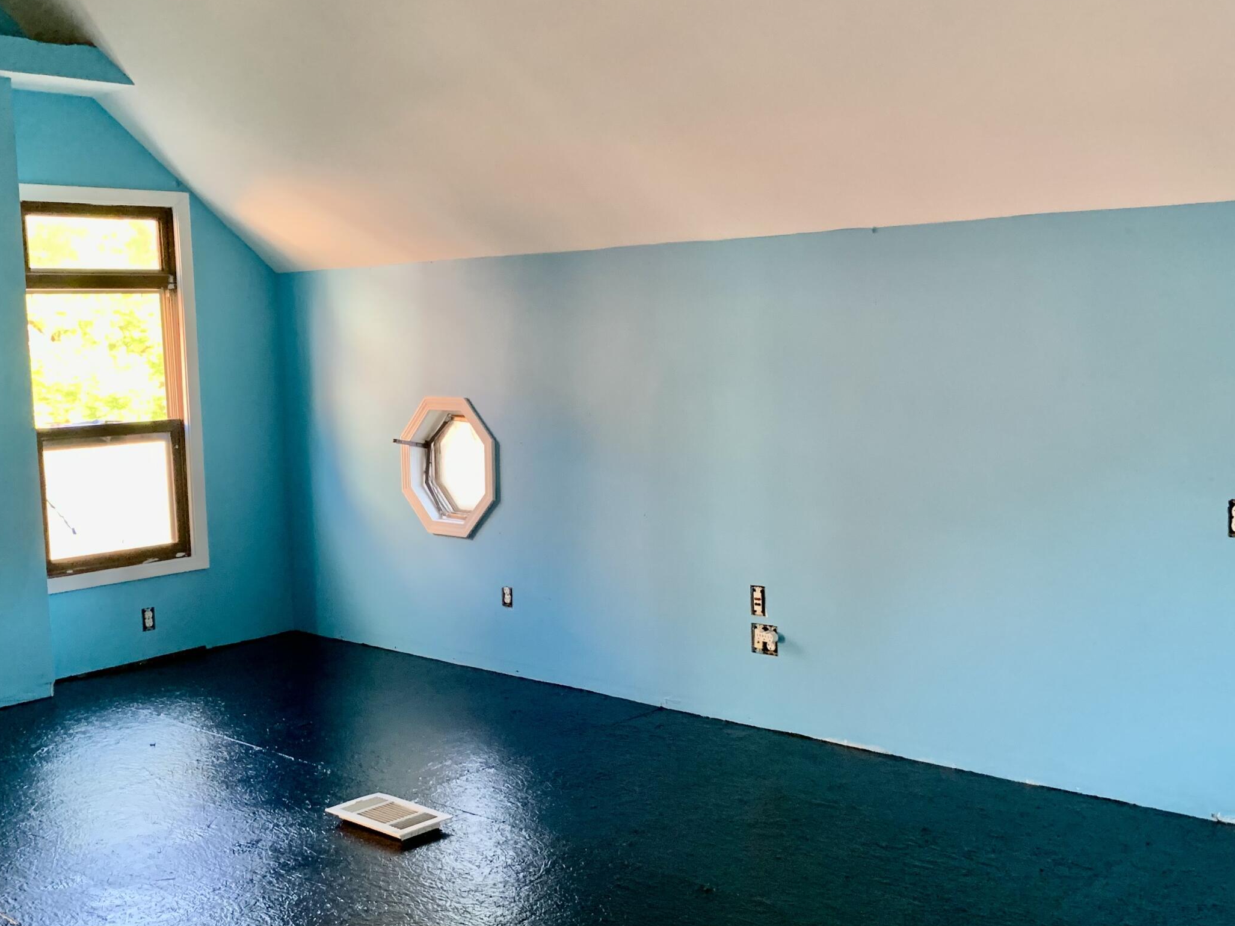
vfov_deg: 37.7
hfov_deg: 49.0
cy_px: 485
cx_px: 636
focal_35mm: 38
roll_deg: +2.4
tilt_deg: -5.8
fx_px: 1355
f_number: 1.8
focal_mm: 4.25
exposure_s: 1/60
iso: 250
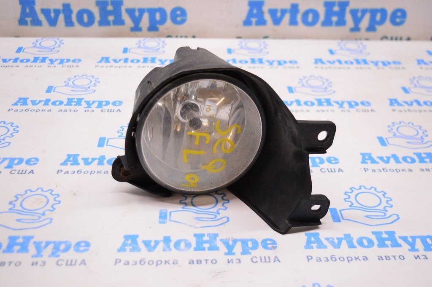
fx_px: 558
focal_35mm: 46
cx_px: 216
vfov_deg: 28.9
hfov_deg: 42.4
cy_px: 144
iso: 3200
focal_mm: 31
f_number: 4.2
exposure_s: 1/320
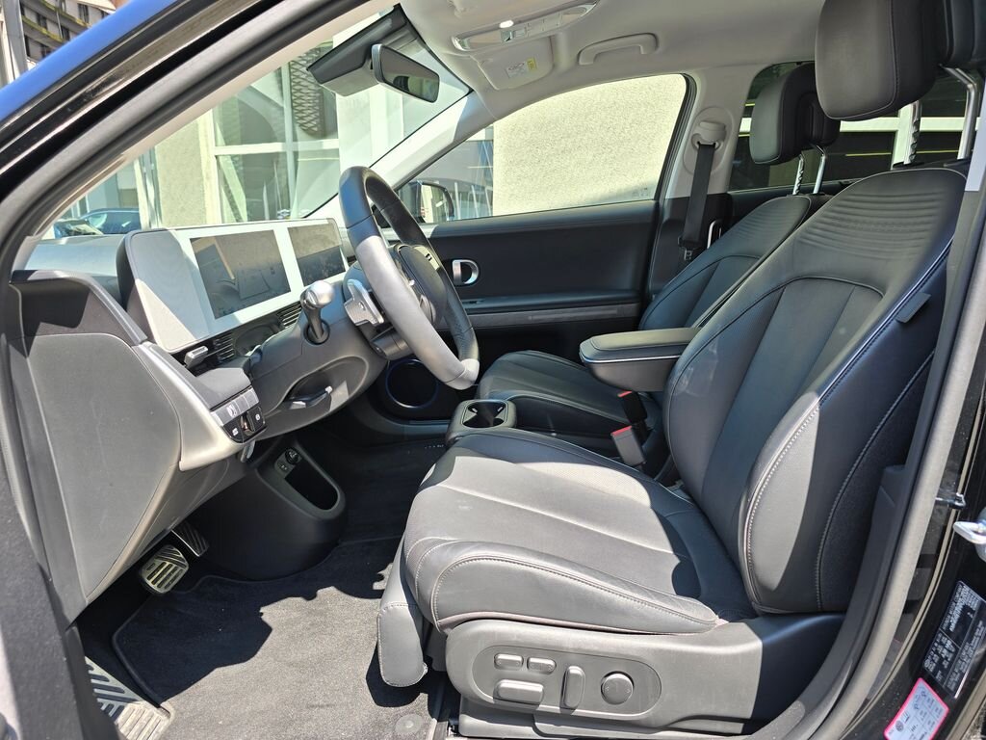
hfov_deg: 73.9
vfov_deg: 58.9
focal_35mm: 23
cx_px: 493
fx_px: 655
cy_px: 370
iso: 25
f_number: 1.7
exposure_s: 1/180
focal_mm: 6.3
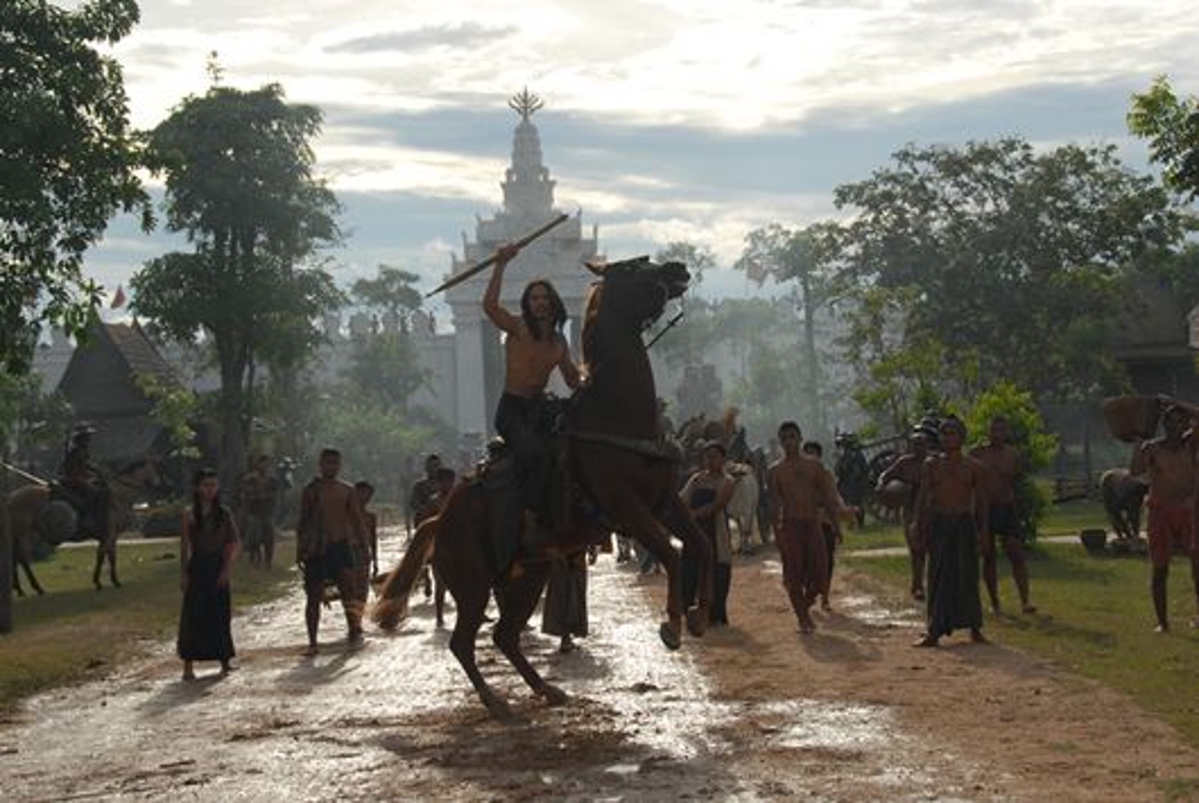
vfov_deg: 19.8
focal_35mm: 69
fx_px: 2301
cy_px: 402
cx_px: 600
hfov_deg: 29.2
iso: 250
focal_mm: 46
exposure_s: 1/1000
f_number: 10
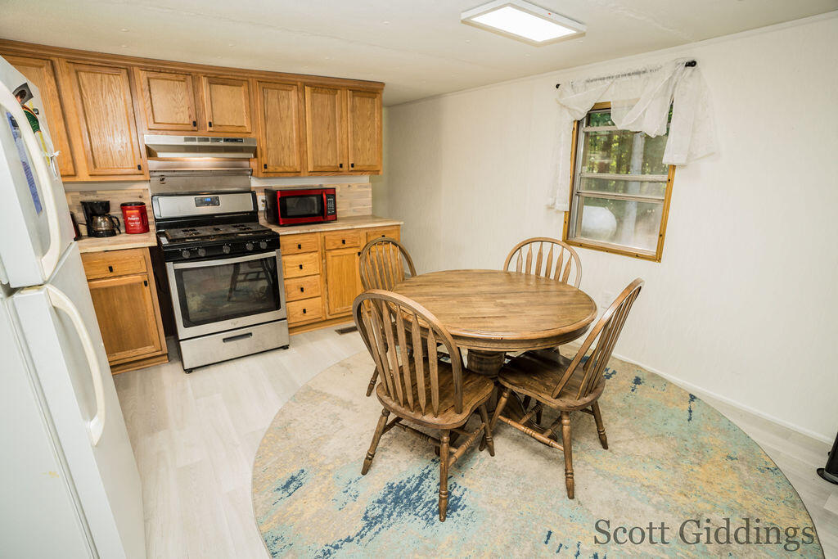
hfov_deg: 93.3
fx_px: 396
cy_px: 280
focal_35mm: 17
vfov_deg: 70.5
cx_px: 419
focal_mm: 17
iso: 500
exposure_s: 1/80
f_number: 3.5
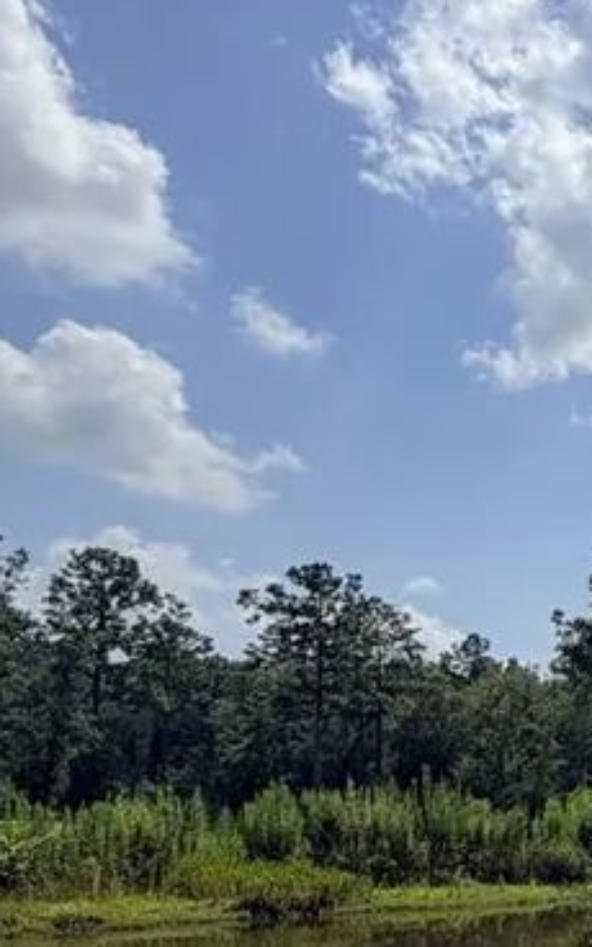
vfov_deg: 35.5
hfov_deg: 18.5
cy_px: 778
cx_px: 1063
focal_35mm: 55
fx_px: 1420
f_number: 2.2
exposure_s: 1/2165
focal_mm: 2.22
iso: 20
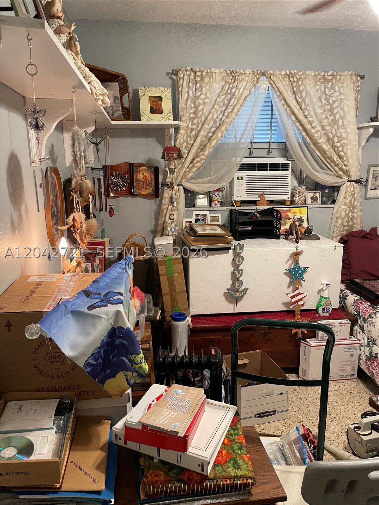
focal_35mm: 26
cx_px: 190
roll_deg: +0.7
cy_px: 252
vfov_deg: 67.3
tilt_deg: -13.3
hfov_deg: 53.1
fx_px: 380
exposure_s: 1/60
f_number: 1.6
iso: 250
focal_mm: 4.2
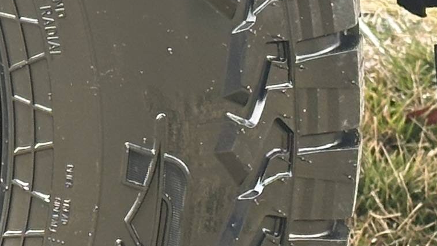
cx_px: -480
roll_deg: +0.8
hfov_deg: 7.4
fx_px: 3222
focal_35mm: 278
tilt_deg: -17.2
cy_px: 42
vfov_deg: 4.4
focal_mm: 6.86
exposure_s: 1/64
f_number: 1.78
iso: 80
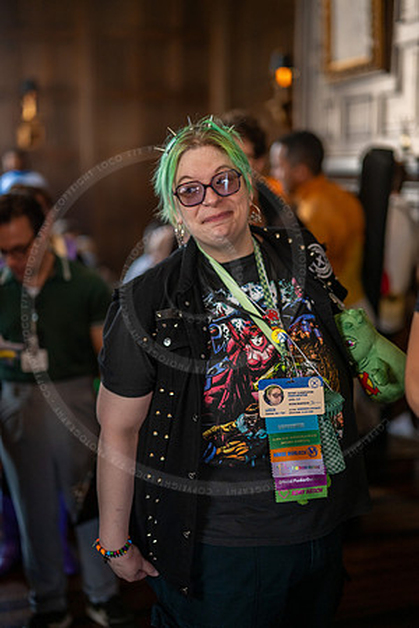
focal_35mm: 50
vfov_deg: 39.6
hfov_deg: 27.0
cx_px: 210
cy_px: 314
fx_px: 873
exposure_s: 1/200
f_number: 1.2
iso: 640
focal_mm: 50
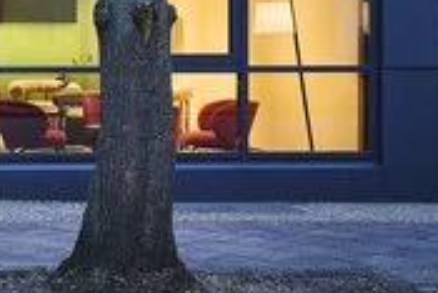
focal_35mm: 128
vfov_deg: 10.7
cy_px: 19
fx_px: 1559
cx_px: -308
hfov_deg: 14.4
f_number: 9
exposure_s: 1/8
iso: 400
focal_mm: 35
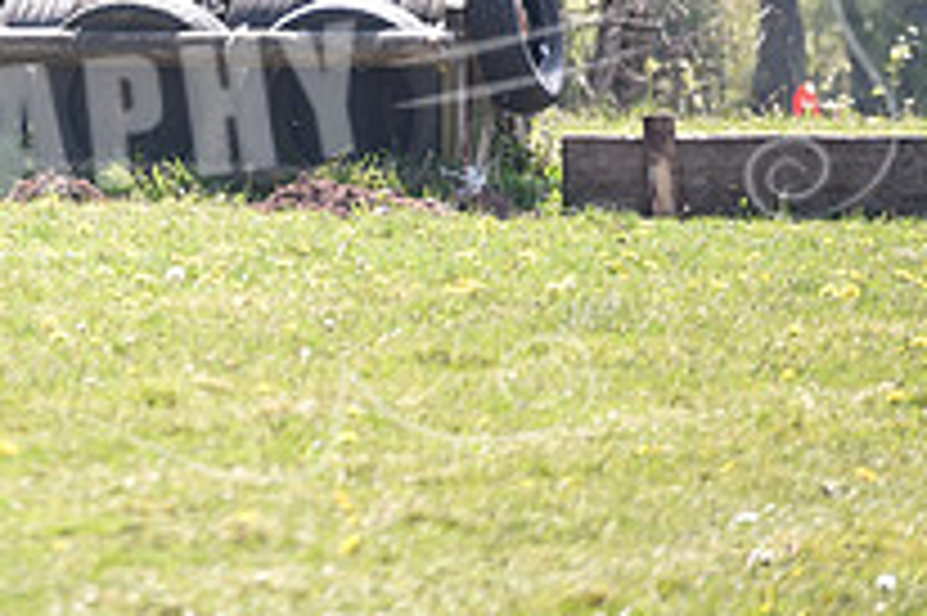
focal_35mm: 846
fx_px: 21767
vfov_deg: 1.6
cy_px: -214
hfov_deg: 2.4
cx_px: -180
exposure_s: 1/1000
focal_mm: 300
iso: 1000
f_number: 5.6
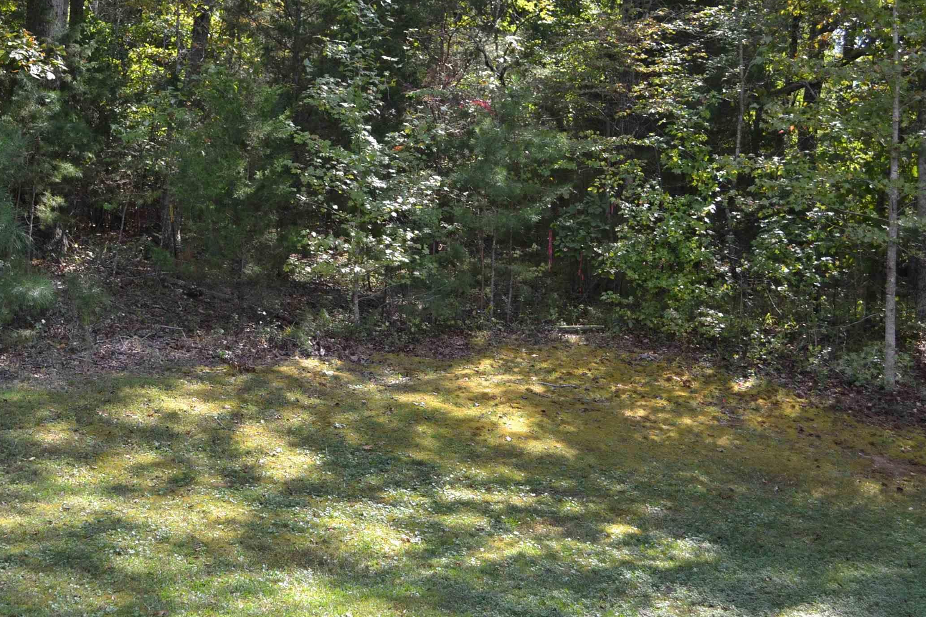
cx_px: 391
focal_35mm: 58
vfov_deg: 23.3
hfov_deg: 34.4
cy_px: 201
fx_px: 1492
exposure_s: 1/125
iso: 160
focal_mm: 26
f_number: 5.6
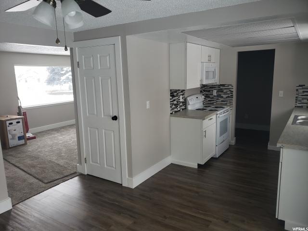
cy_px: 116
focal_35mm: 26
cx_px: 154
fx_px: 231
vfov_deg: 53.1
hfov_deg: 67.3
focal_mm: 4.3
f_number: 2.4
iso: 160
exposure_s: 1/60
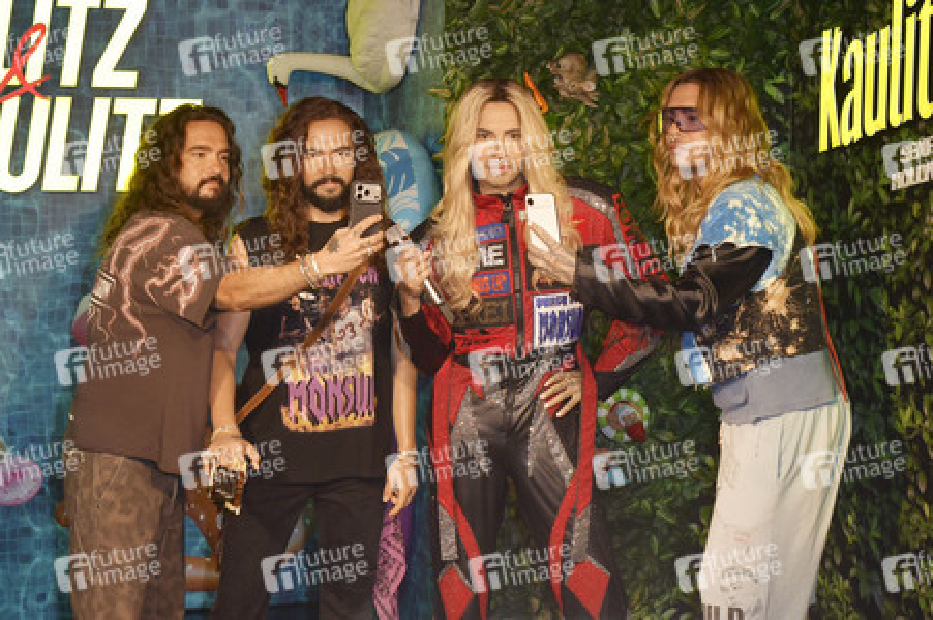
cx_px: 466
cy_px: 310
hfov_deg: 41.1
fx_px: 1243
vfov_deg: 28.0
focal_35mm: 48
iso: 640
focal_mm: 48
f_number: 5.6
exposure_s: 1/160
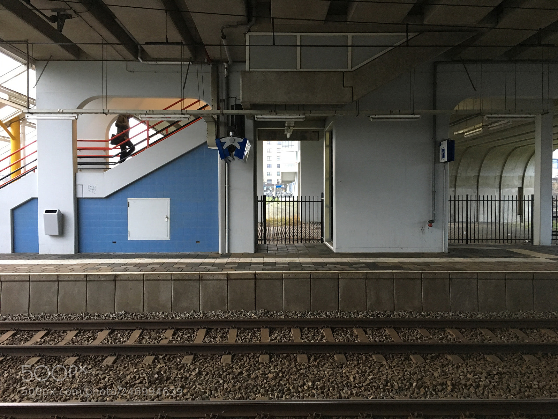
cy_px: 210
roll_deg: +0.2
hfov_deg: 61.7
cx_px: 279
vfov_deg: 48.2
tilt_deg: -1.8
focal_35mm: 29
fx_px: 467
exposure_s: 1/33
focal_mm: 4.15
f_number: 2.2
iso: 200
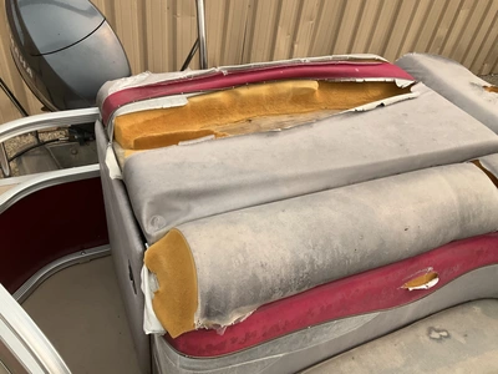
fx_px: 417
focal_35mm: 29
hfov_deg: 61.7
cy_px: 187
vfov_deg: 48.2
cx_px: 249
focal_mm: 3
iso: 25
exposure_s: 1/1035
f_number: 1.8
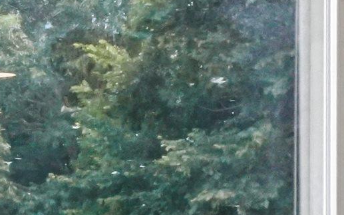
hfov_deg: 8.9
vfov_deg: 6.0
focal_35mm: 218
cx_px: -415
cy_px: 93
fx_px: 2044
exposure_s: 1/2
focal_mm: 24
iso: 6400
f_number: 20
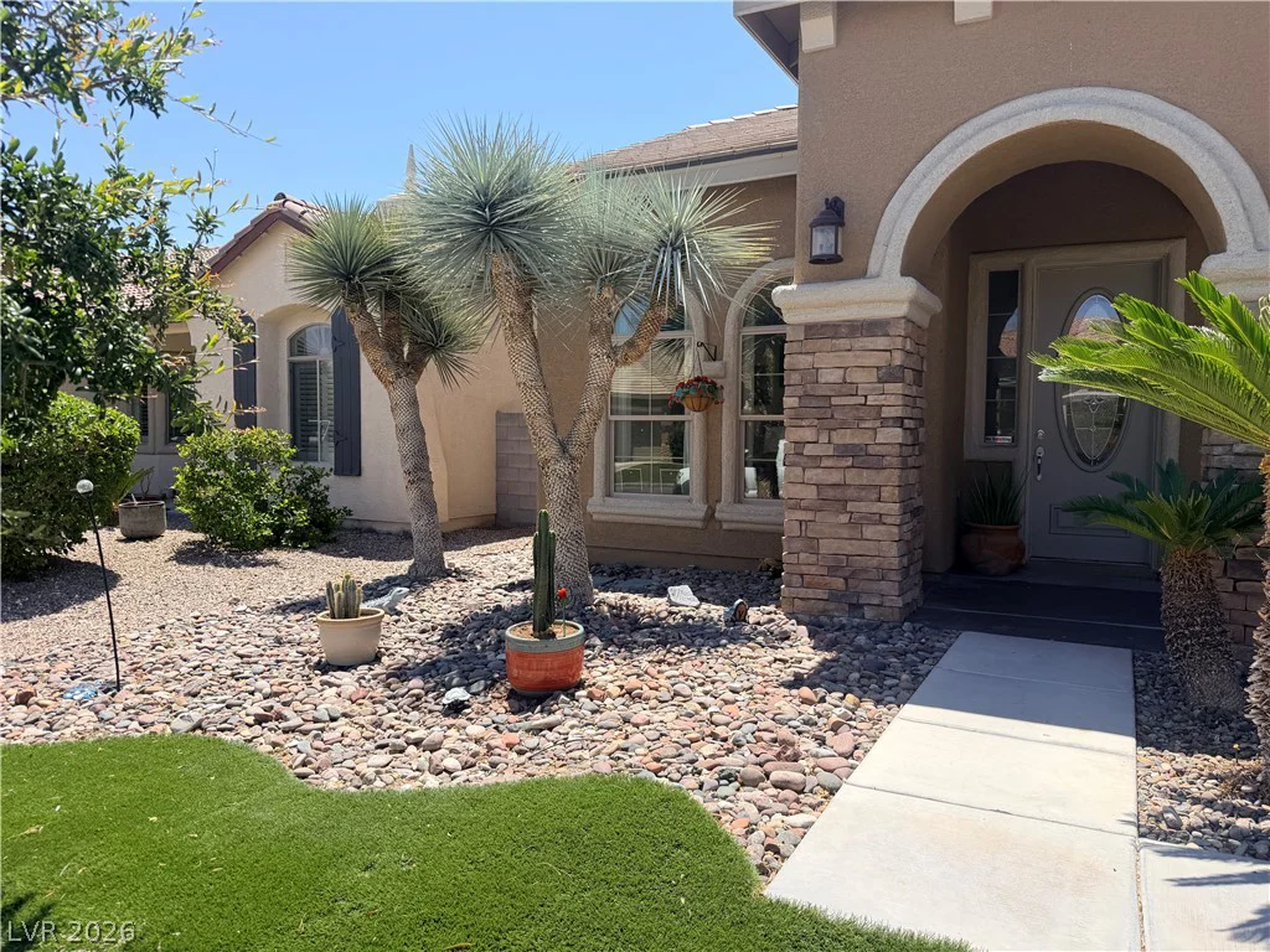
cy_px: 476
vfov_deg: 56.8
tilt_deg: -2.8
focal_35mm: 24
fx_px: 881
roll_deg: -0.6
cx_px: 635
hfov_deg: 71.6
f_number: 1.78
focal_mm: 6.76
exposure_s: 1/3021
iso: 80
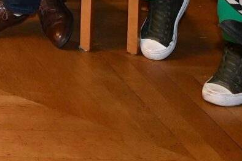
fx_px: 1049
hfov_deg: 11.2
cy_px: -297
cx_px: -321
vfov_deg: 7.8
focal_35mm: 156
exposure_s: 1/20
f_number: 5.6
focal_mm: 24
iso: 2000
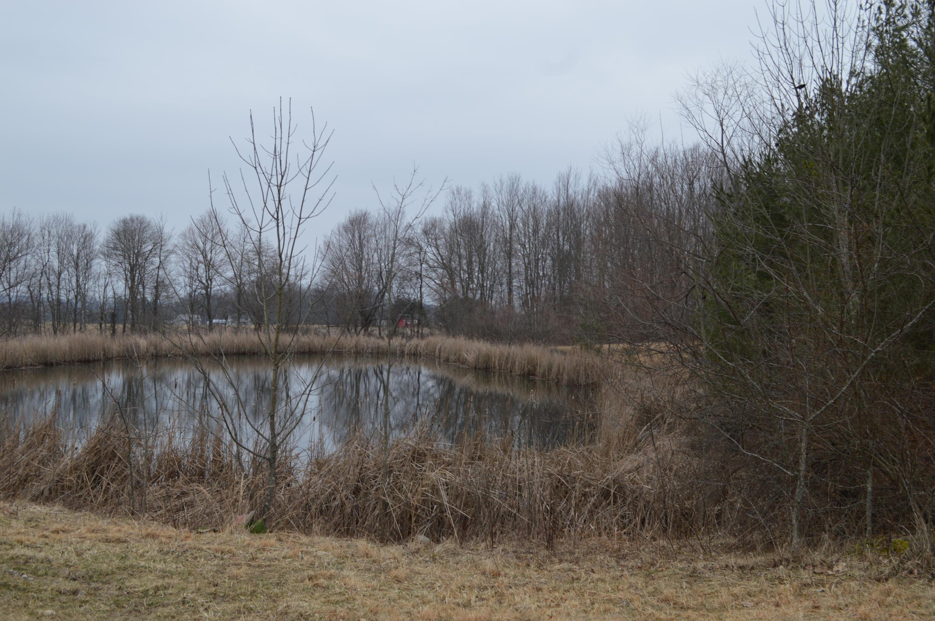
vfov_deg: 34.1
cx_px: 468
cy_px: 310
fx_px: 1012
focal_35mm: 39
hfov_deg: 49.6
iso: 100
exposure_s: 1/160
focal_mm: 26
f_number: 6.3
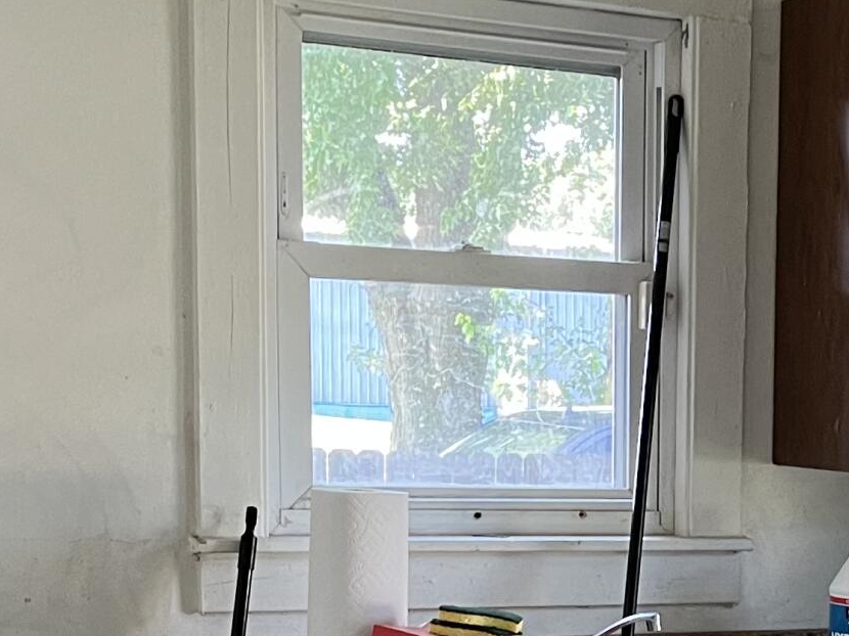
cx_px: 958
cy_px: 746
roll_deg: -1.2
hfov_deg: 19.9
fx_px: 2305
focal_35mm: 94
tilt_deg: -9.7
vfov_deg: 15.2
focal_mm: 5.1
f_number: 1.6
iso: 125
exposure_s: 1/76
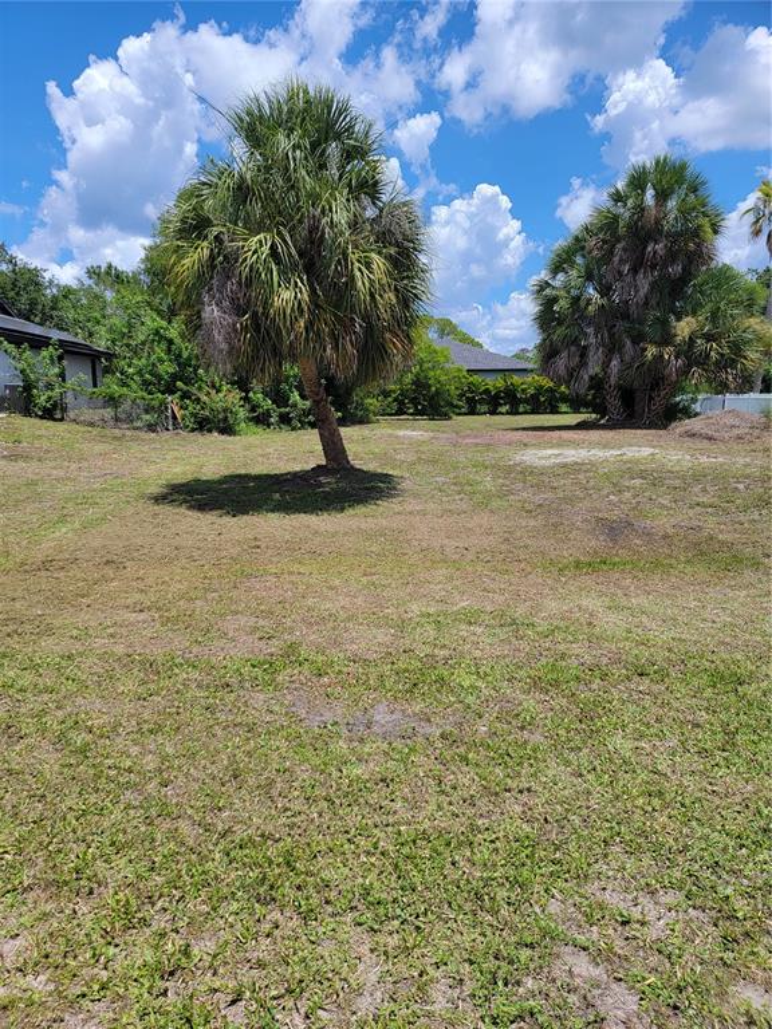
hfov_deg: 56.8
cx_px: 386
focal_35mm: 24
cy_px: 514
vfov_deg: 71.6
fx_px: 714
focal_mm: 6.7
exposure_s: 1/1117
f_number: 1.8
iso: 16
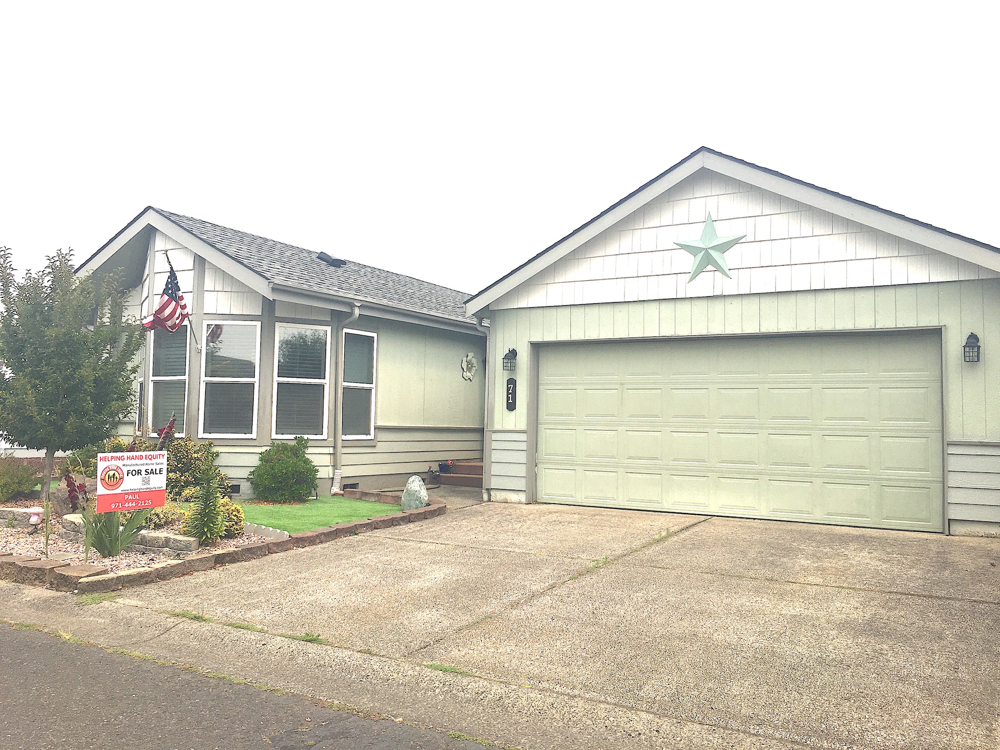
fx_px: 838
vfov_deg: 48.2
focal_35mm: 29
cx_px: 500
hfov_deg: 61.7
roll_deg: -1.6
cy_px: 375
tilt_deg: +5.3
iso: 25
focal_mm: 4.15
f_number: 2.2
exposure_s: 1/1789
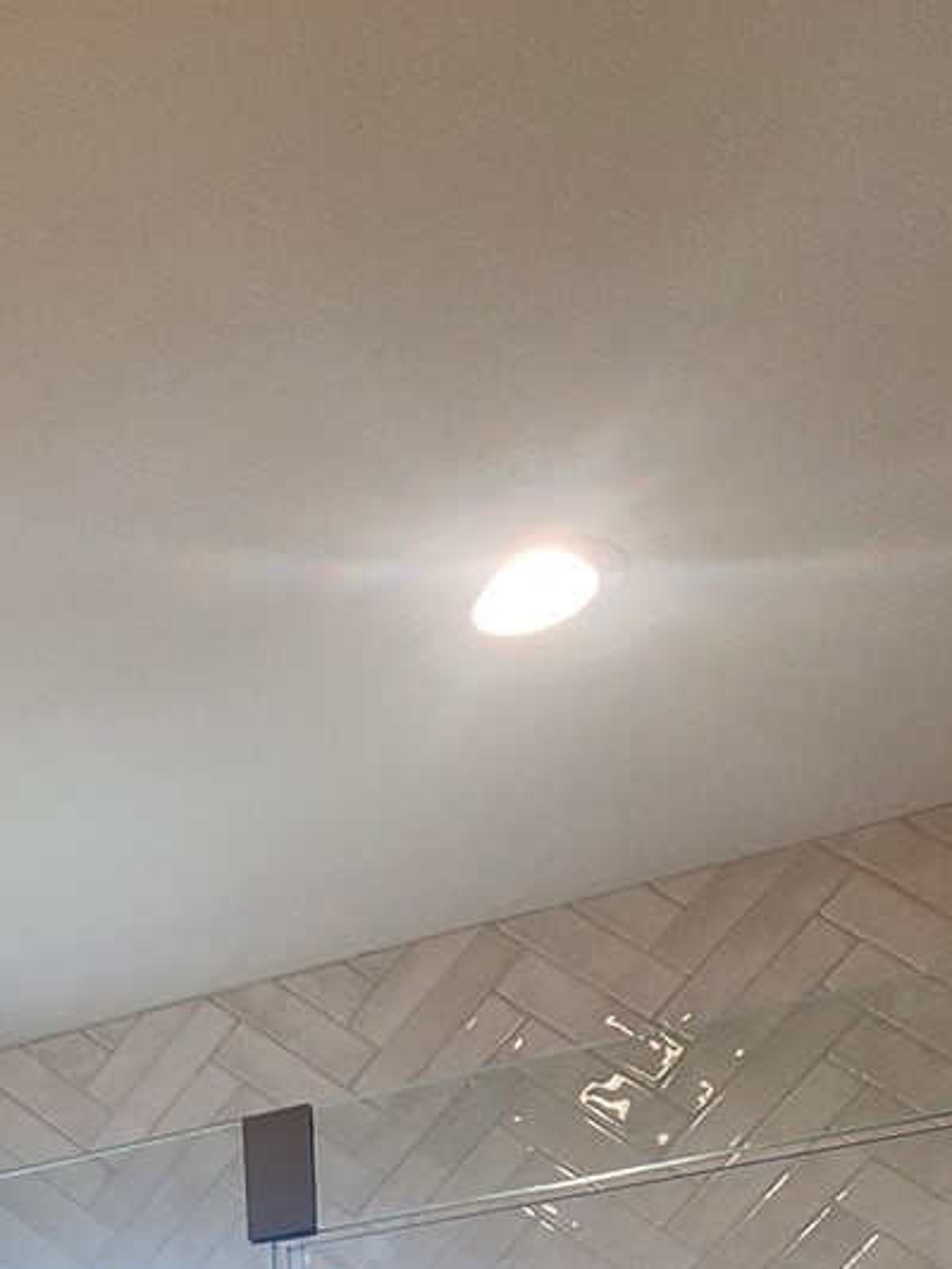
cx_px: -515
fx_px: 1833
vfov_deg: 27.7
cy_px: 1851
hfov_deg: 23.0
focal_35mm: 50
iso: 50
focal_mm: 2.2
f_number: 2.2
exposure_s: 1/60
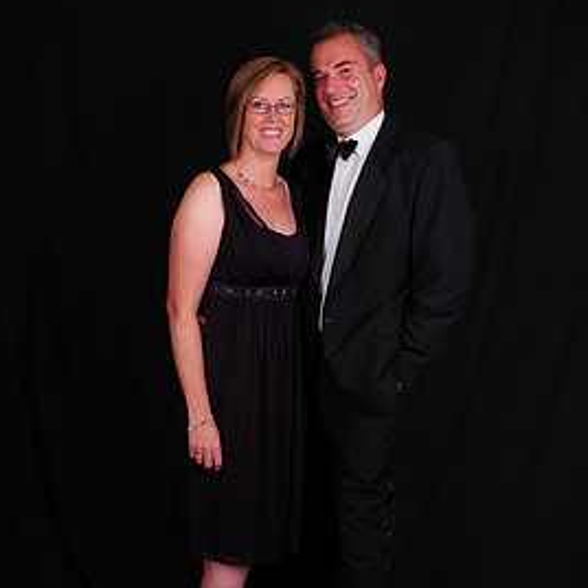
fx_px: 903
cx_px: 302
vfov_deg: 35.7
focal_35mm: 47
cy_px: 397
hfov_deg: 36.1
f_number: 8
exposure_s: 1/125
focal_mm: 22
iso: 200
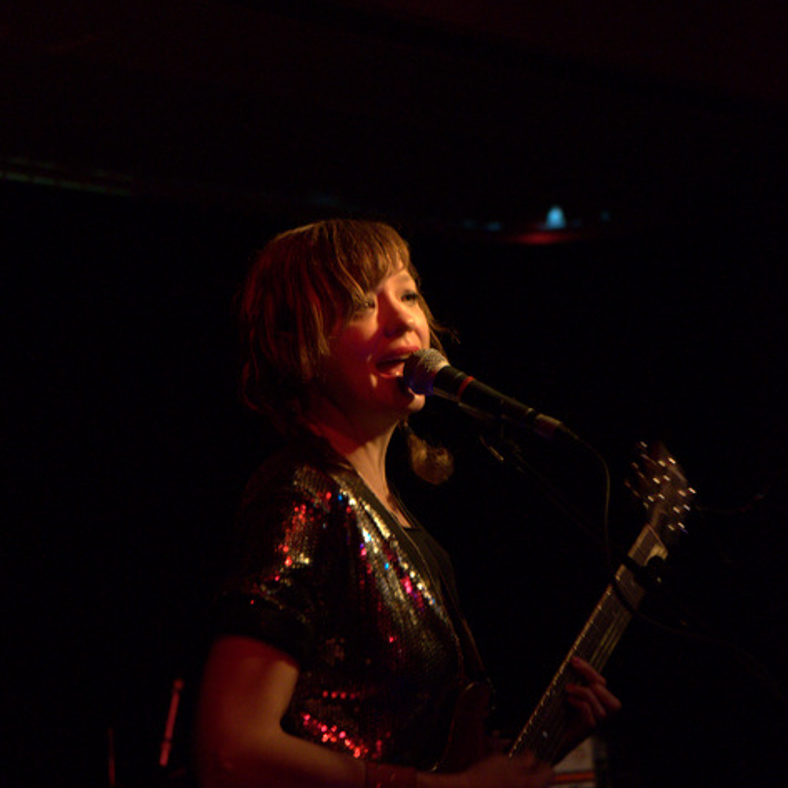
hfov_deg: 17.9
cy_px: 385
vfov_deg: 17.9
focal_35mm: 97
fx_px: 2498
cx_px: 394
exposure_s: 1/50
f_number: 2.8
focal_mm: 50
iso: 800
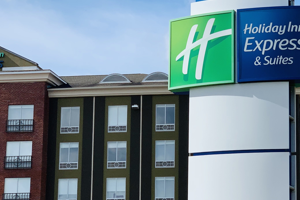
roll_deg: +0.0
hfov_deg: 19.3
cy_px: 99
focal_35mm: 105
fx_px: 875
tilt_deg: +12.5
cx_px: 217
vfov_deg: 13.0
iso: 16
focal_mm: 6
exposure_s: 1/1597
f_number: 2.4
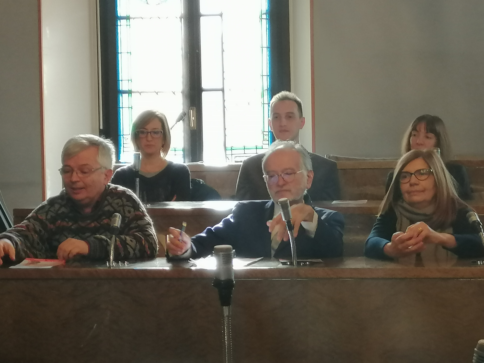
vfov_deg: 15.2
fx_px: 1356
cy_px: 182
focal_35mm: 97
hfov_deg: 20.2
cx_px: 242
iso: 200
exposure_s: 1/50
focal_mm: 3.95
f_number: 1.8
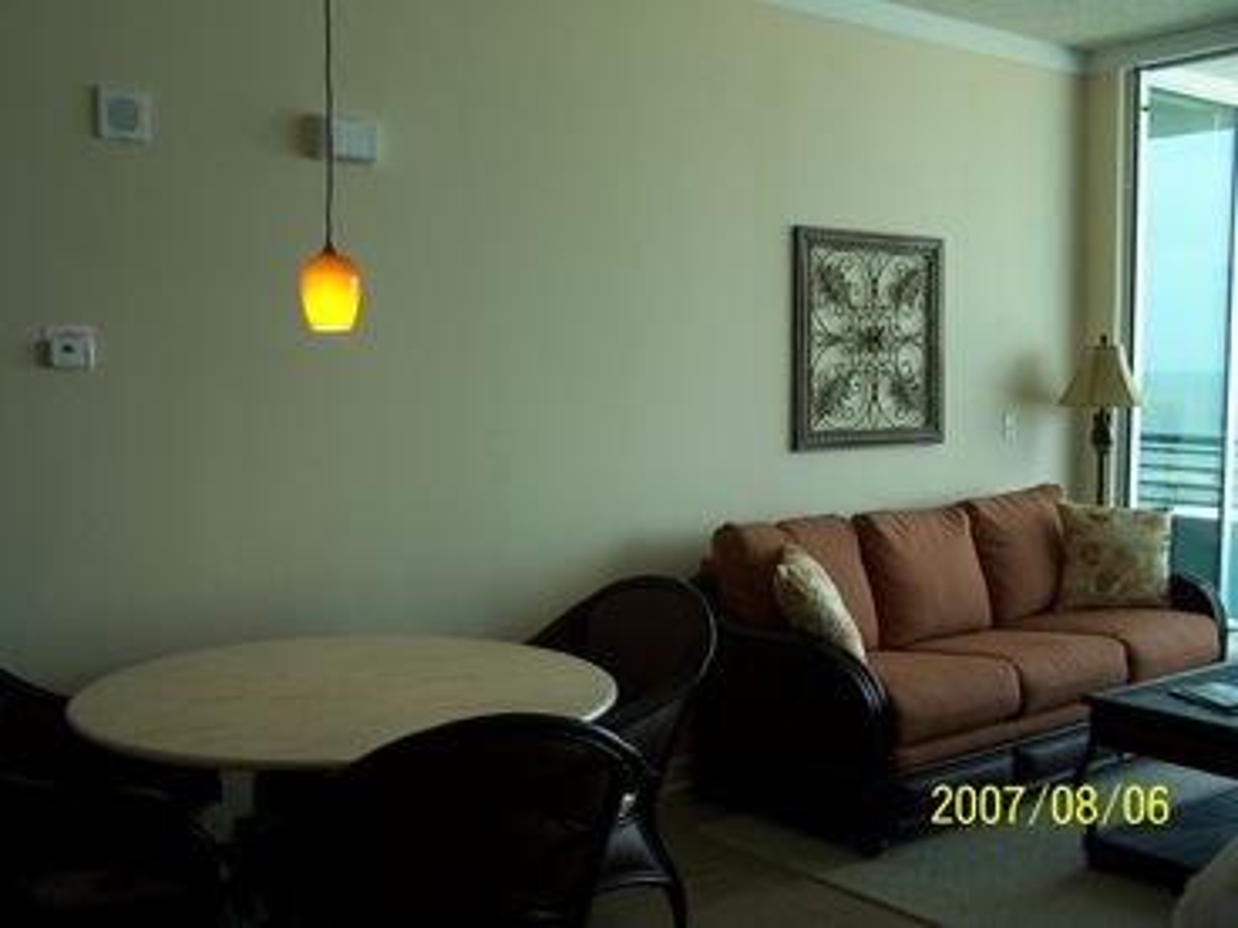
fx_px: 1359
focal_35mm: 38
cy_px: 464
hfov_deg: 49.0
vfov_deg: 37.7
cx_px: 619
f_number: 2.8
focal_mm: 6.3
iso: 80
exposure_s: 1/90
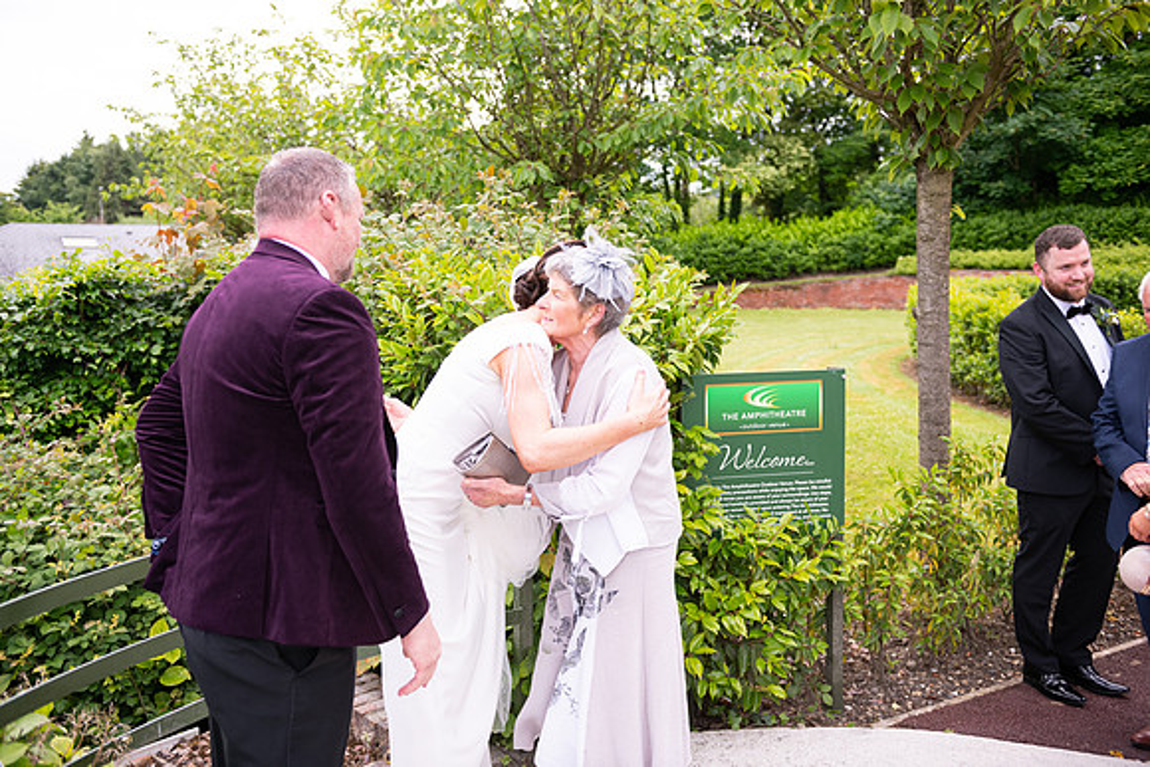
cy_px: 384
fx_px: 1022
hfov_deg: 58.7
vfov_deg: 41.1
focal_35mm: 32
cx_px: 575
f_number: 3.5
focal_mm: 32
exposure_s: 1/1250
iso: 250
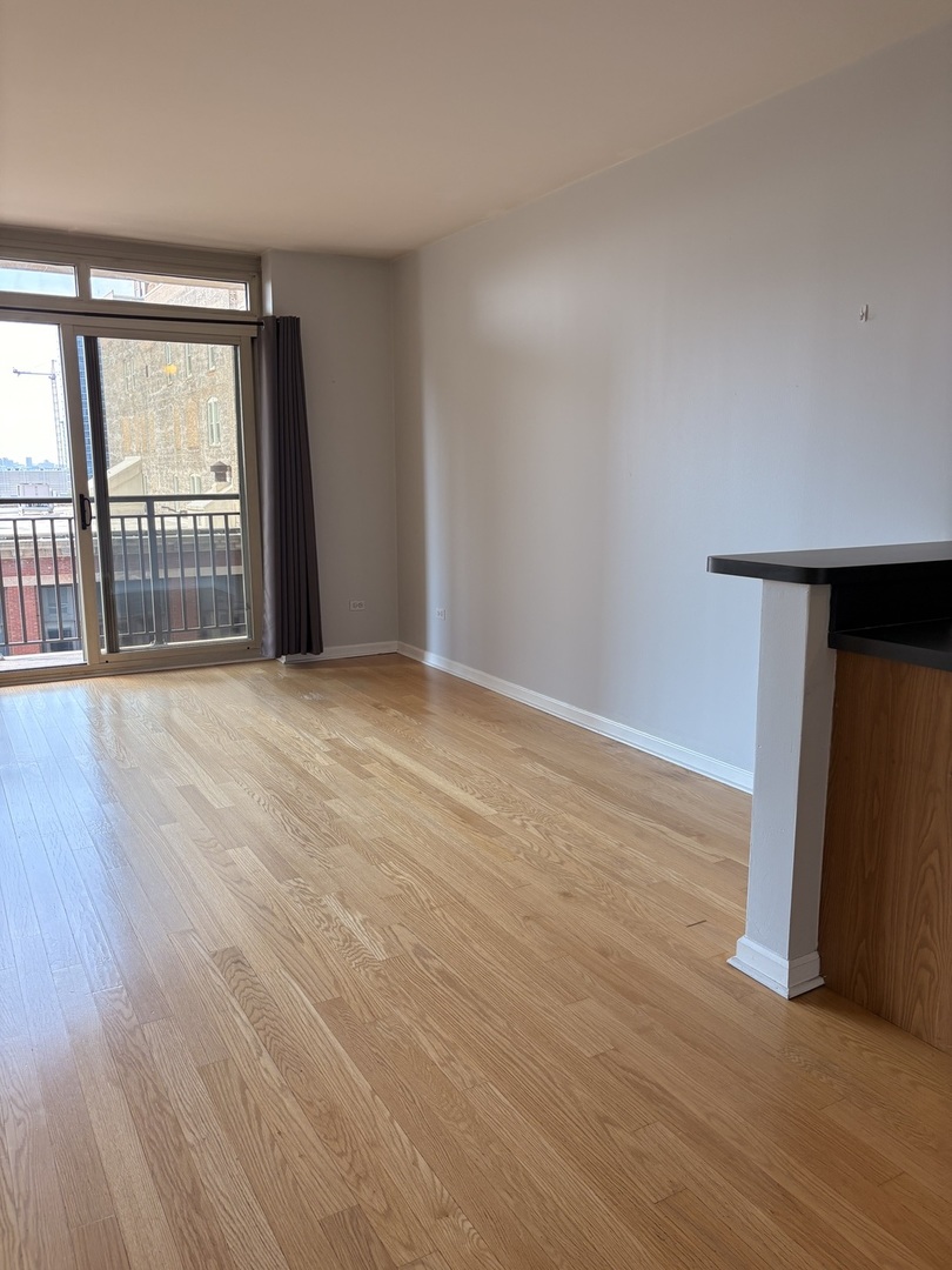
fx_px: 953
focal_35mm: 26
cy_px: 635
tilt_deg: -10.1
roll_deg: -0.7
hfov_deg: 53.1
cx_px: 476
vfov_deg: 67.3
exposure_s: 1/229
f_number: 1.6
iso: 80
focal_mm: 5.96
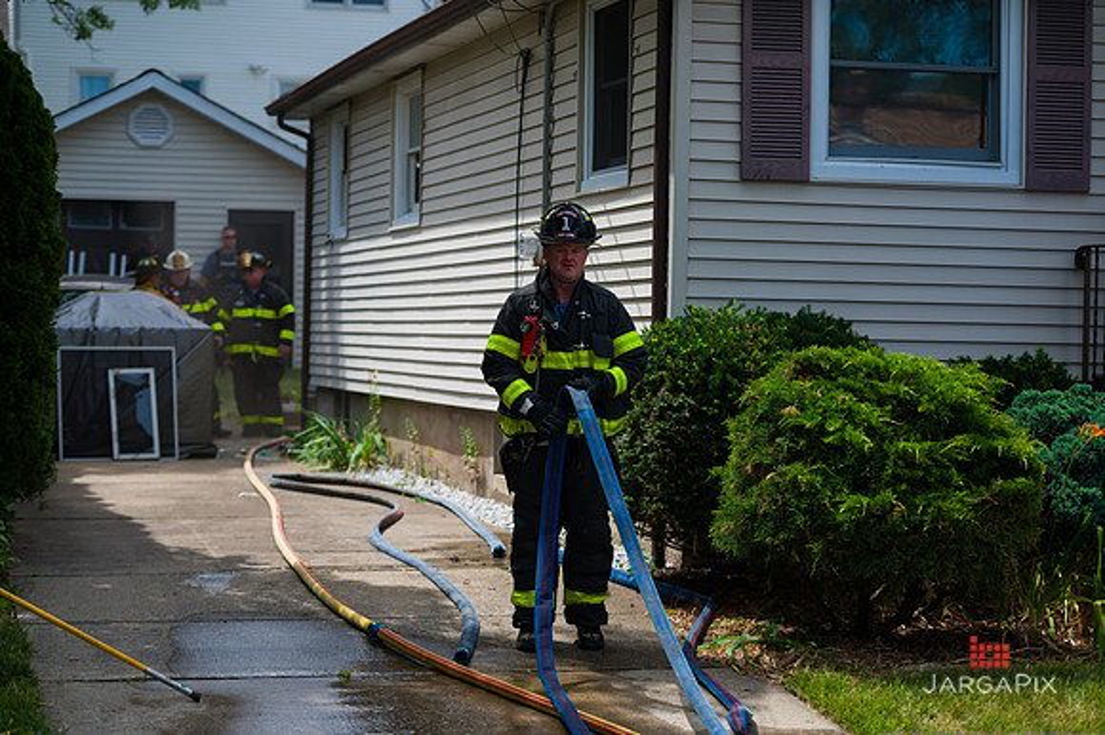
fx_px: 2607
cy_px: 368
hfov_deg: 23.9
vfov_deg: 16.1
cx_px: 552
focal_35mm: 85
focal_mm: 85
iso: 200
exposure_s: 1/3200
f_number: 3.2
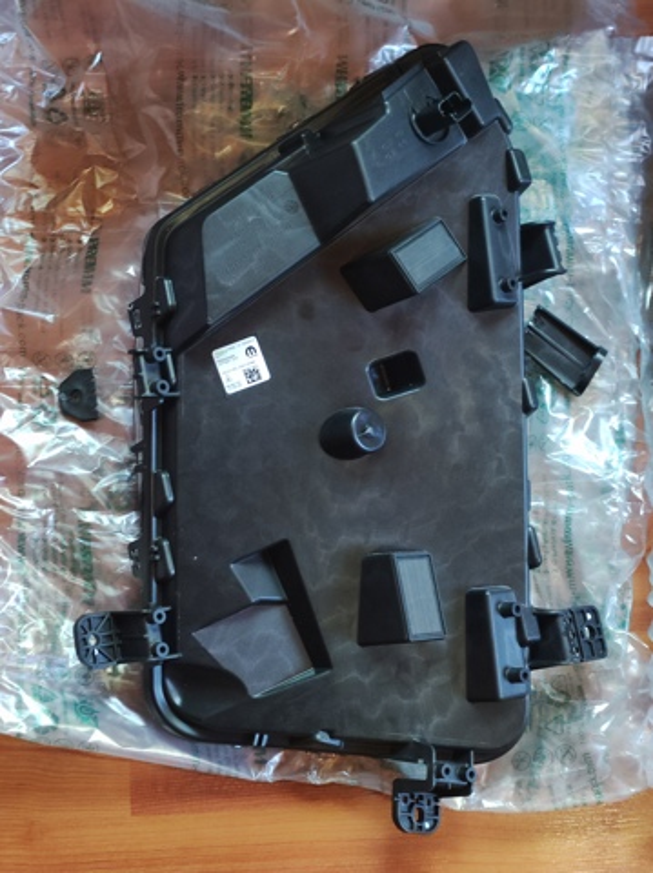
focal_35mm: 17
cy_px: 436
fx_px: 428
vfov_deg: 91.1
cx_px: 326
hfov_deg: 74.6
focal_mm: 4.74
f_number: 1.79
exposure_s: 1/33
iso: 830
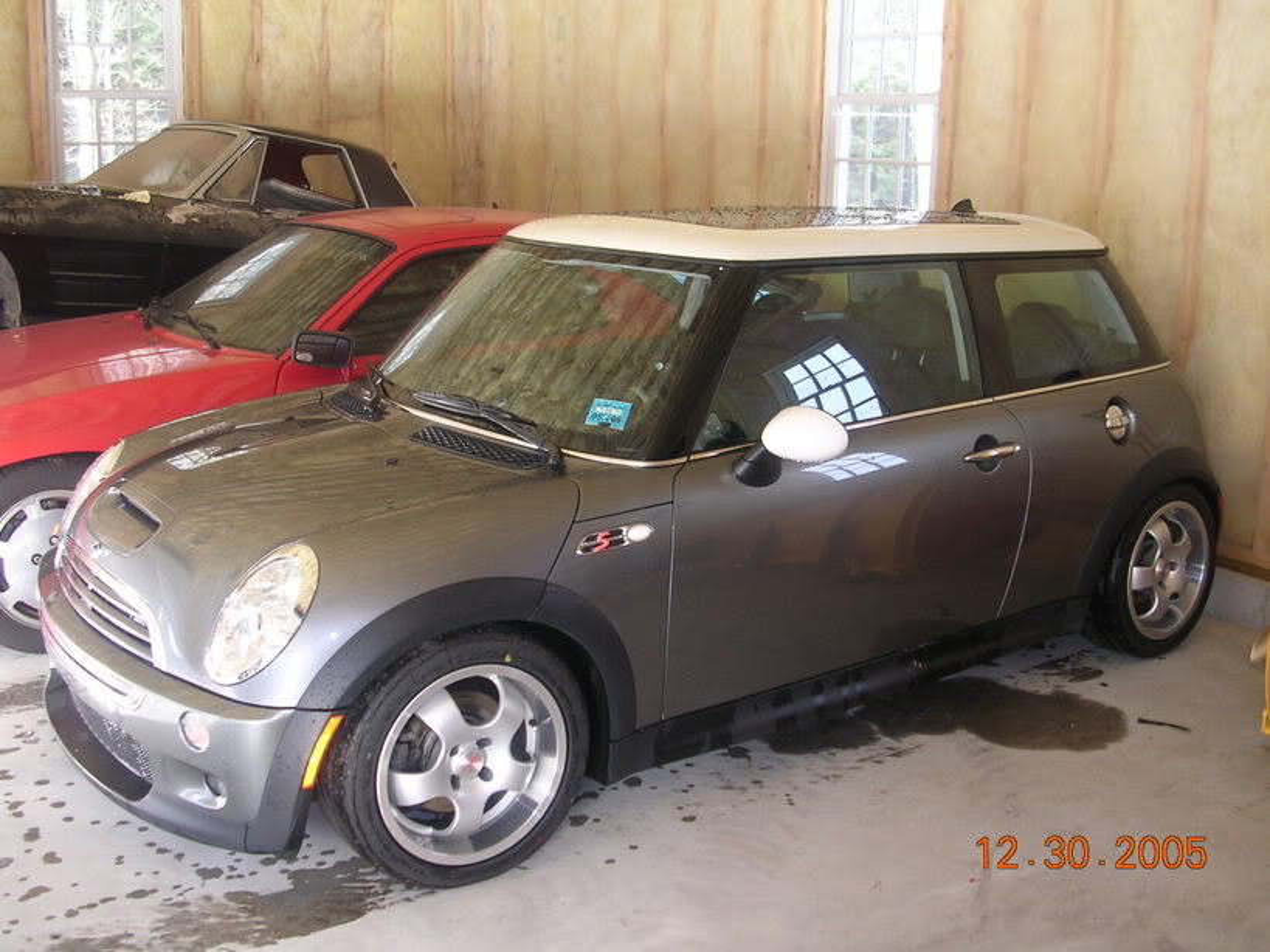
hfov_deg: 49.0
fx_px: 1394
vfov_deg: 37.7
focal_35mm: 38
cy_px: 476
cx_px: 635
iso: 100
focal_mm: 5.8
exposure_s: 1/30
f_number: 2.8
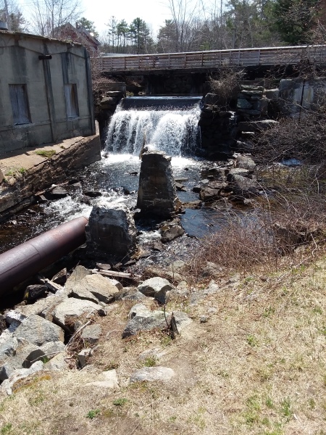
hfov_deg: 51.4
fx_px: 339
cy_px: 218
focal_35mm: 27
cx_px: 163
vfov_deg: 65.3
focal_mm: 2.91
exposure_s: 1/1091
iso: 50
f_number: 1.9
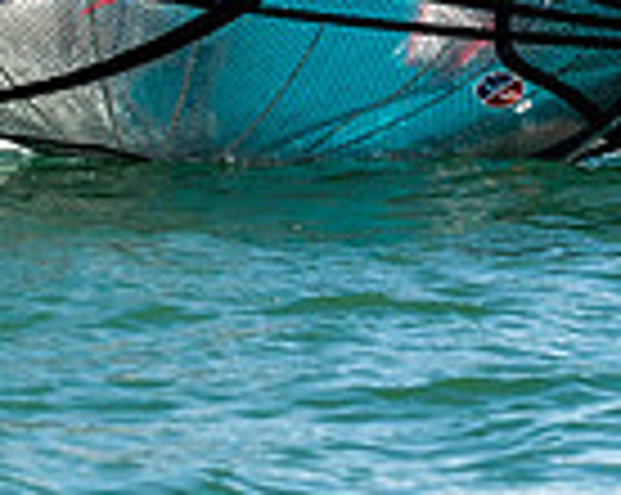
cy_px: -274
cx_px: 180
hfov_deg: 4.0
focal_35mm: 489
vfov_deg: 3.1
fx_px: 8975
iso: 320
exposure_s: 1/2500
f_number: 4
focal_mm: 120
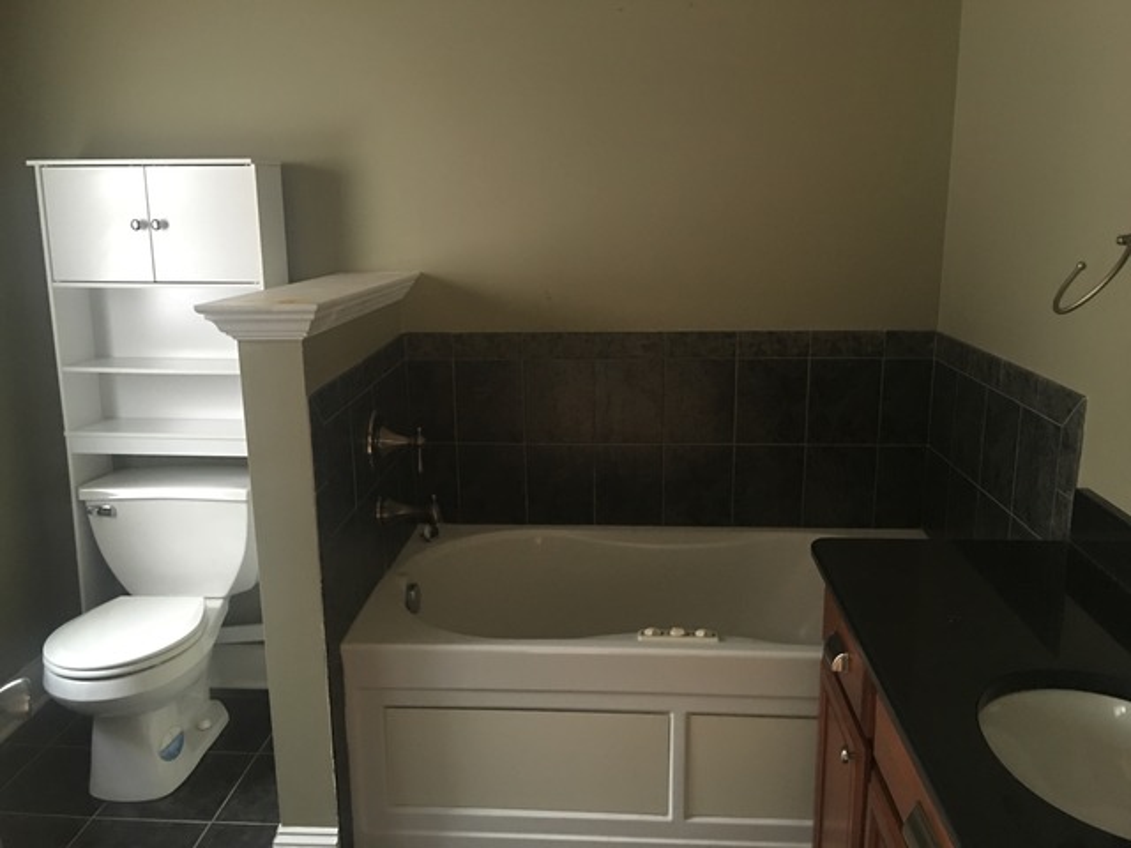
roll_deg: +1.6
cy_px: 424
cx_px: 566
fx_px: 948
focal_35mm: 29
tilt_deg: -12.8
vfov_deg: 48.2
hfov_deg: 61.7
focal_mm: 4.15
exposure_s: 1/4
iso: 64
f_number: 2.2
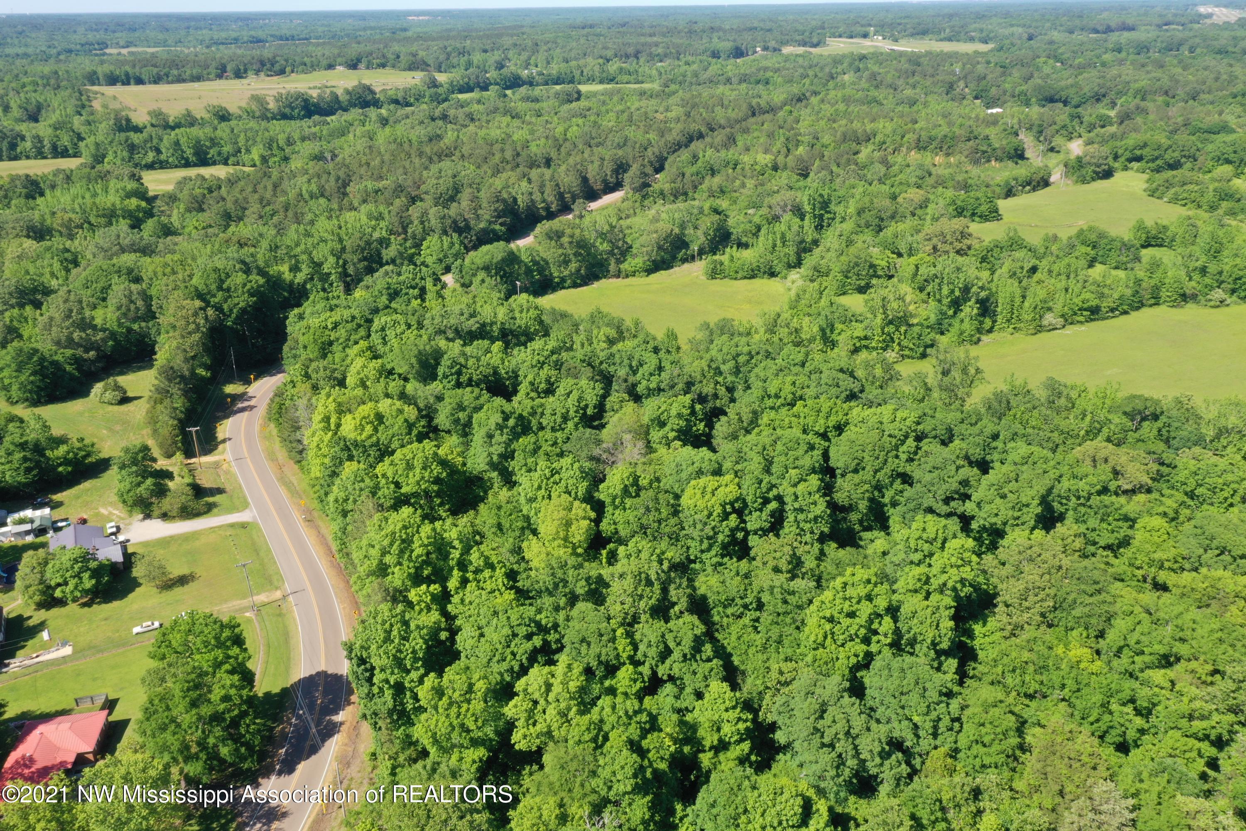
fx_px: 969
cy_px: 416
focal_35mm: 28
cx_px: 623
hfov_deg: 65.5
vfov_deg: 46.4
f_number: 10
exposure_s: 1/60
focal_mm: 10.26
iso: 100
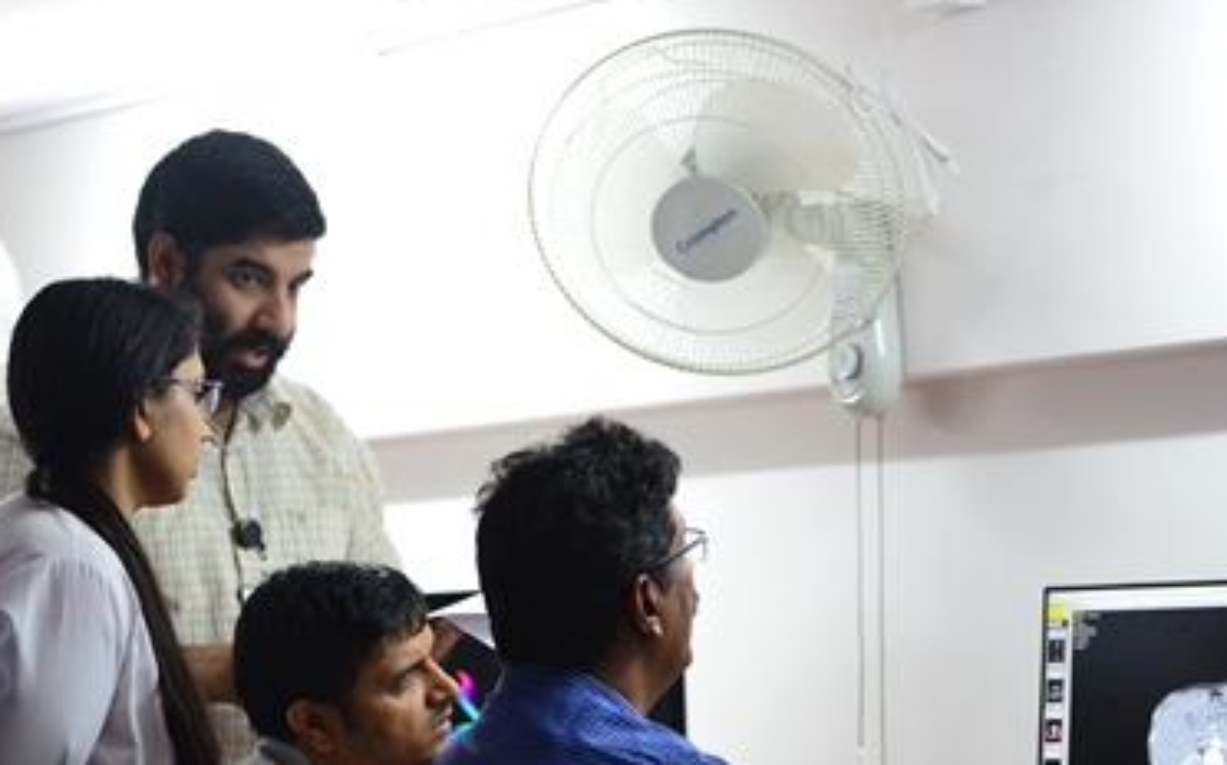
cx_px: 379
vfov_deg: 7.6
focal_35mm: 172
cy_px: 628
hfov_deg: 12.2
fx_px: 5748
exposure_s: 1/200
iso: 2800
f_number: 2.8
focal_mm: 98
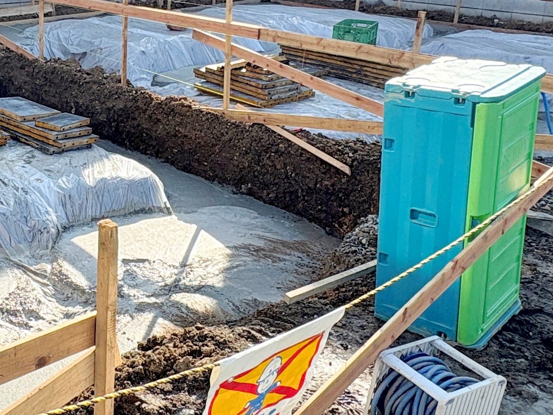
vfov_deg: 30.5
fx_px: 751
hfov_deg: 37.3
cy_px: 121
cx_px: 38
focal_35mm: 47
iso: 64
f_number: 2.2
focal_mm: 2.22
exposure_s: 1/968
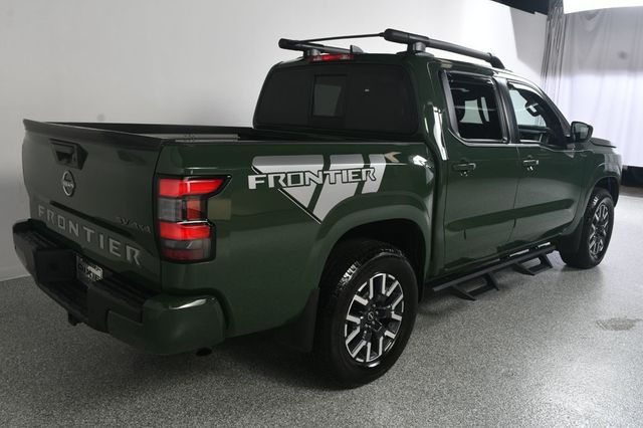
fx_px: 536
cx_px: 322
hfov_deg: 62.0
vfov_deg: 43.6
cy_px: 214
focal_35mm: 30
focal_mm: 20
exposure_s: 1/160
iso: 100
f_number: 10
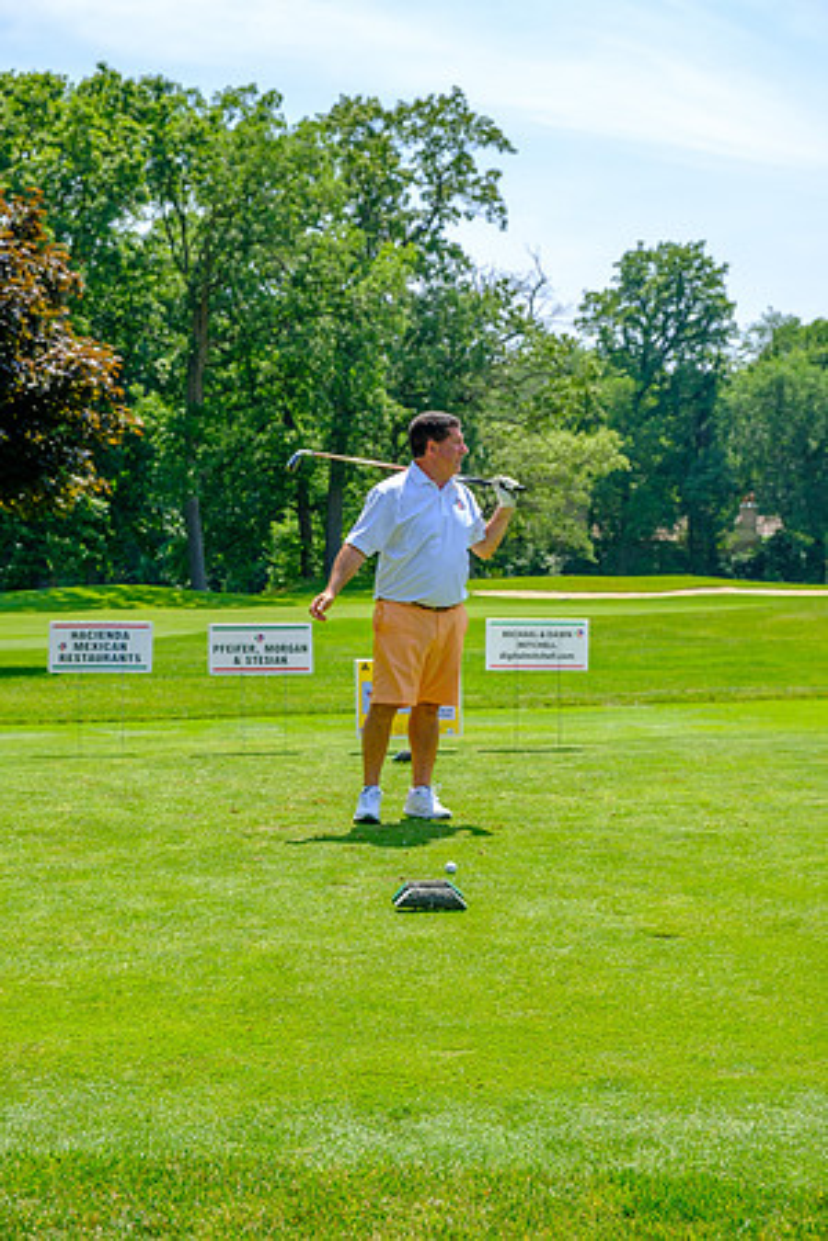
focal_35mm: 59
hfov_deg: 23.0
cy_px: 620
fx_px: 2035
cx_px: 414
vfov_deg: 33.9
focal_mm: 39
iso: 200
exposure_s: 1/250
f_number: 5.6
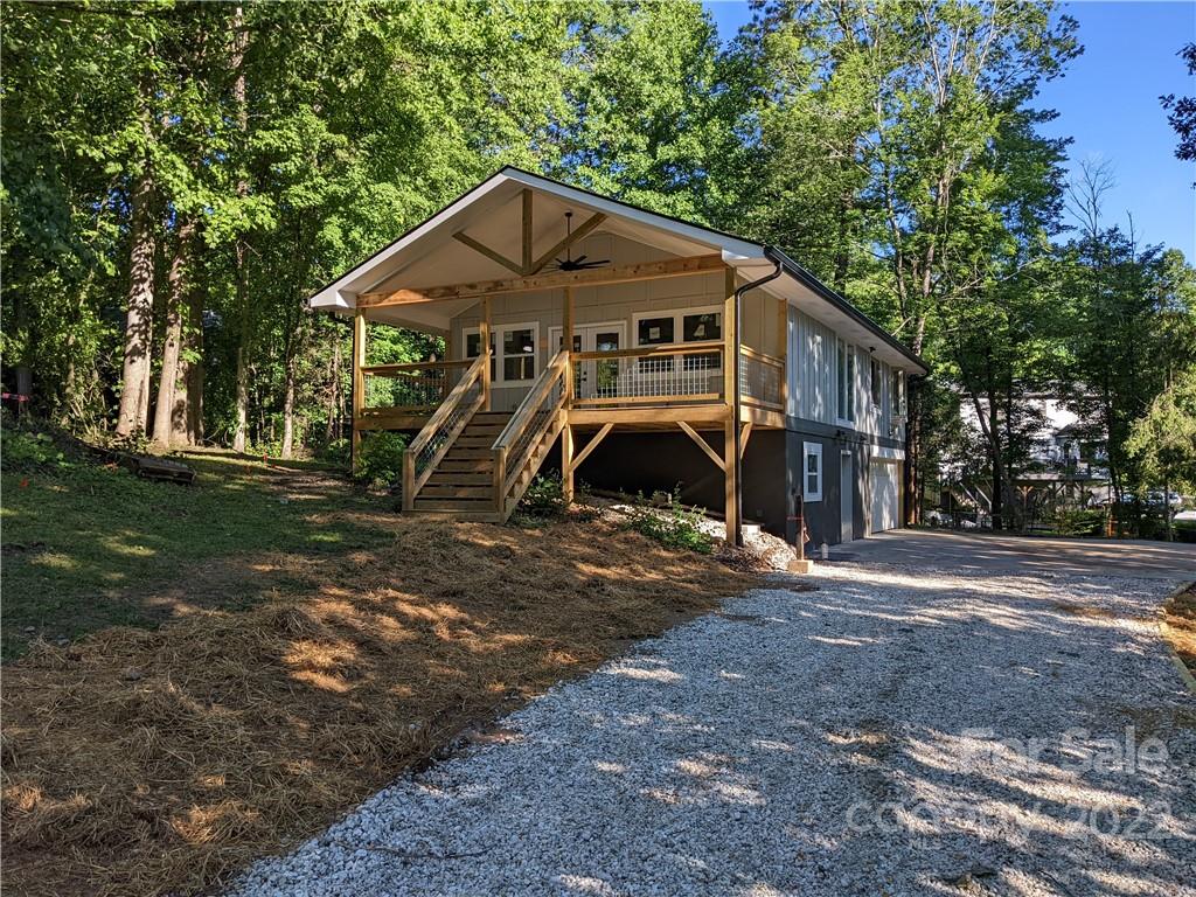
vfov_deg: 51.4
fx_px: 933
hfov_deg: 65.3
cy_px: 448
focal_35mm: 27
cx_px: 598
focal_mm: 4.38
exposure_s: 1/1114
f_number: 1.73
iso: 51
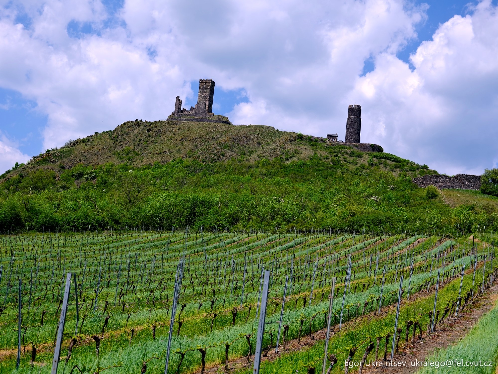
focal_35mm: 55
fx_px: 791
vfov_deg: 26.6
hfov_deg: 34.9
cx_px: 249
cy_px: 187
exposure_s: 1/680
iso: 125
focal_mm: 70
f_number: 5.6
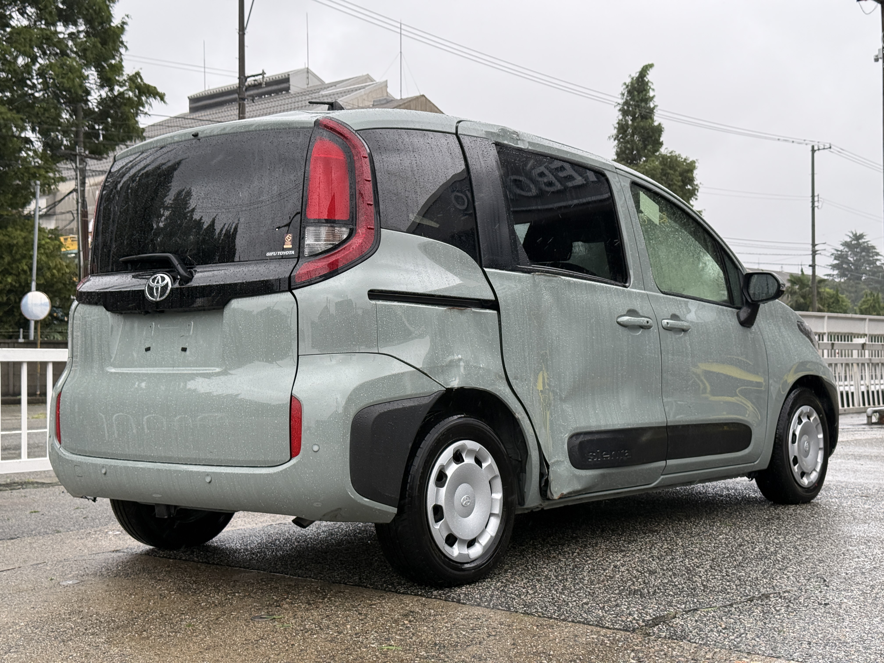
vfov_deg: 30.3
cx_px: 442
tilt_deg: +1.5
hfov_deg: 39.7
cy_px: 332
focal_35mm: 48
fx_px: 1226
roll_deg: +0.8
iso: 100
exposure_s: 1/675
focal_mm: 6.76
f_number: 1.78
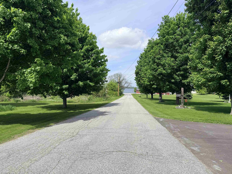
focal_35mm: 24
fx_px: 161
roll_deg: +1.6
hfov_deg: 71.6
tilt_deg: +0.7
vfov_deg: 56.8
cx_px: 116
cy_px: 87
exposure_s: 1/5319
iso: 80
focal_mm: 6.76
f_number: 1.78
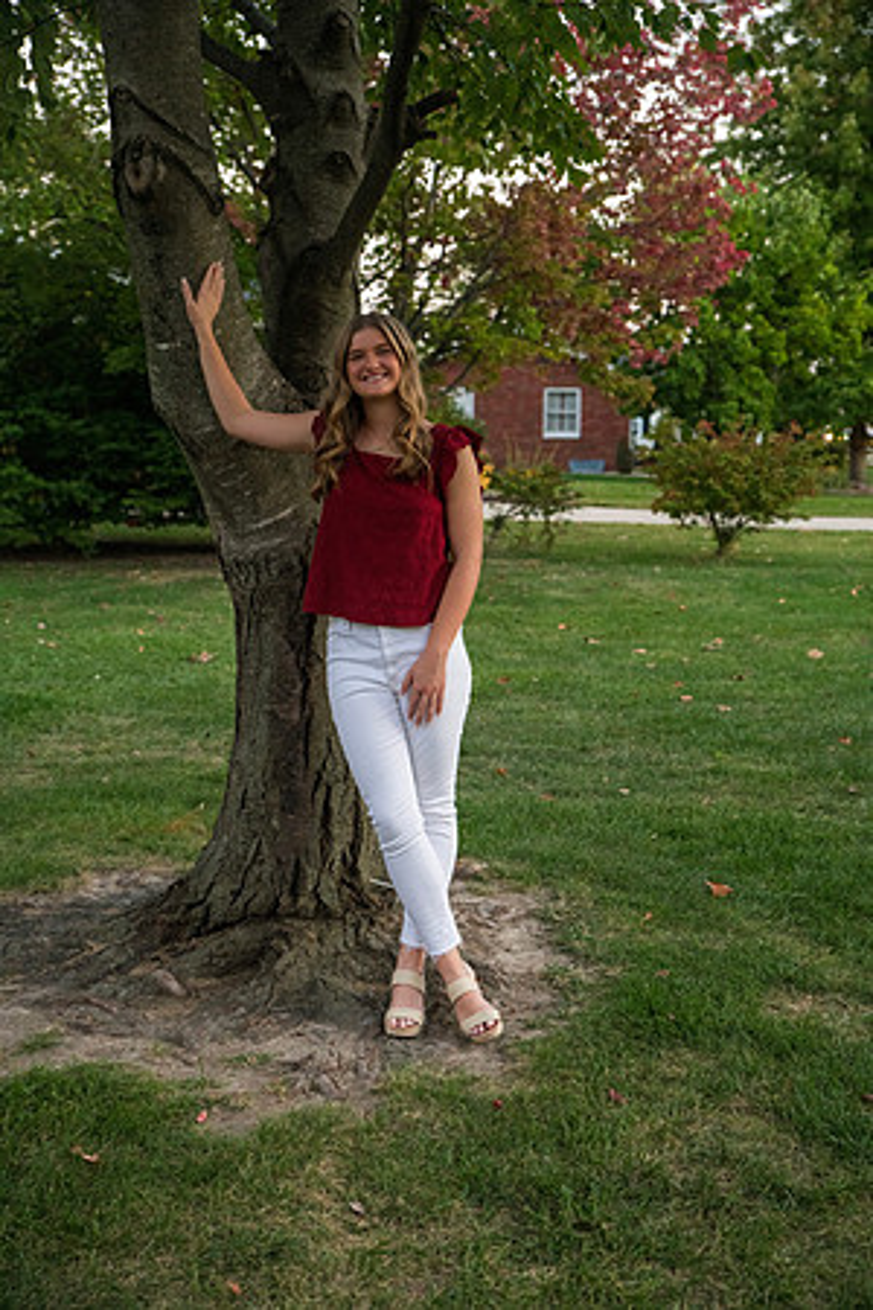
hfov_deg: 27.0
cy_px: 655
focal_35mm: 50
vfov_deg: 39.6
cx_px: 436
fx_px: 1819
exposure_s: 1/160
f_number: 3.5
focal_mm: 50
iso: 2000
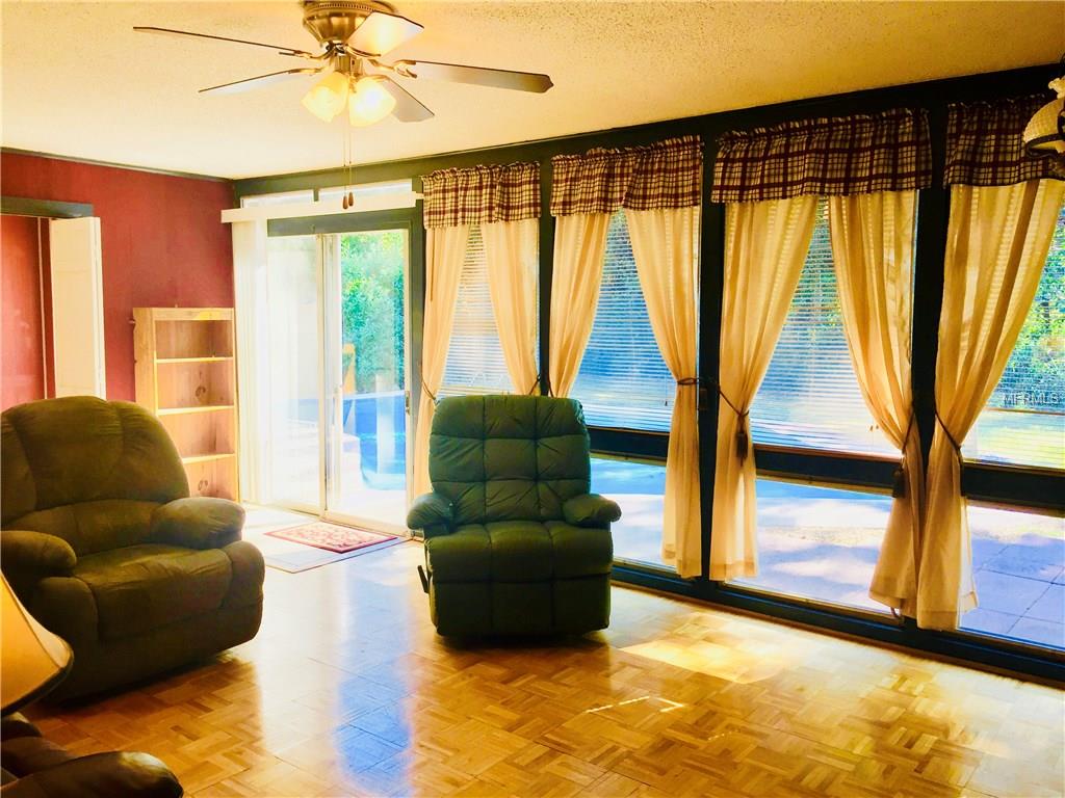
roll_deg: -1.1
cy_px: 399
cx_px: 532
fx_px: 892
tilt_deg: -6.2
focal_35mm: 29
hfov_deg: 61.7
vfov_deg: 48.2
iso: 40
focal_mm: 4.15
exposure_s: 1/120
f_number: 2.2
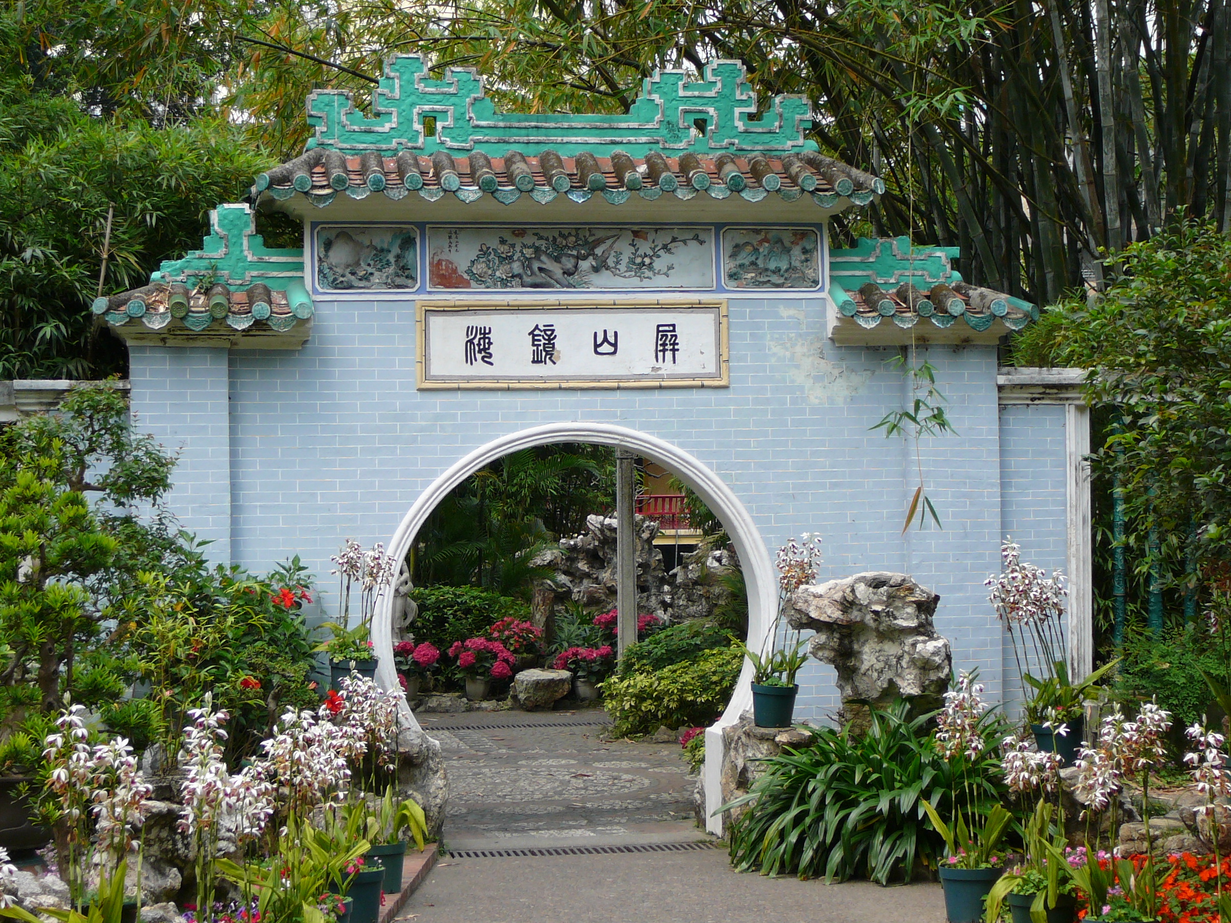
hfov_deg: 27.4
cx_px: 616
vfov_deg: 20.7
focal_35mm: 71
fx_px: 2525
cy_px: 462
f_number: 3.7
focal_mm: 10.5
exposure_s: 1/250
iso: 80
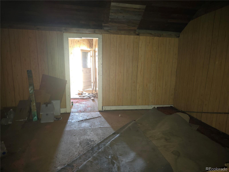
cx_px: 114
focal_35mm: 23
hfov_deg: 73.9
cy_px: 86
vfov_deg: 58.9
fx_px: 152
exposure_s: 1/12
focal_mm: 6.3
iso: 320
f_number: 1.7
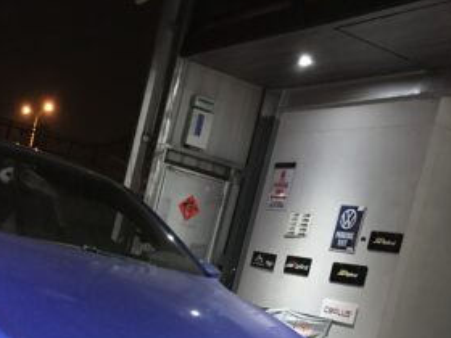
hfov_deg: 30.9
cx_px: 53
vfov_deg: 23.6
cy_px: 324
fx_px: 782
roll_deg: -11.9
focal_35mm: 60
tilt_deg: -4.8
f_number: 1.8
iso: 80
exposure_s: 1/7
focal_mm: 3.99
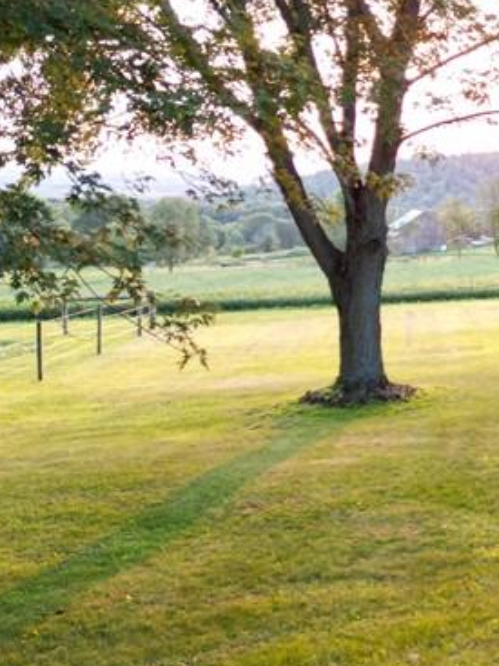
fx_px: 1289
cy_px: 227
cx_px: 708
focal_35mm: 67
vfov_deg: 28.8
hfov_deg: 19.6
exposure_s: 1/60
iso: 110
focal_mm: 6.72
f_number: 1.7
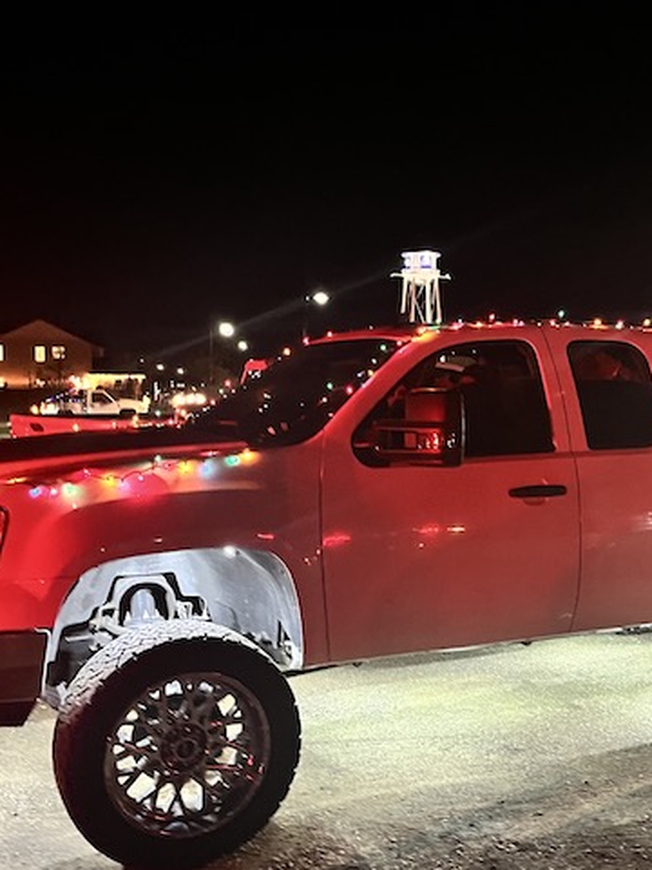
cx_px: 395
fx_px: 979
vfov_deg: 47.8
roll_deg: -1.8
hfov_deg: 36.7
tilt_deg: -1.6
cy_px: 475
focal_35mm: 39
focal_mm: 5.1
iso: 500
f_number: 1.6
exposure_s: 1/30
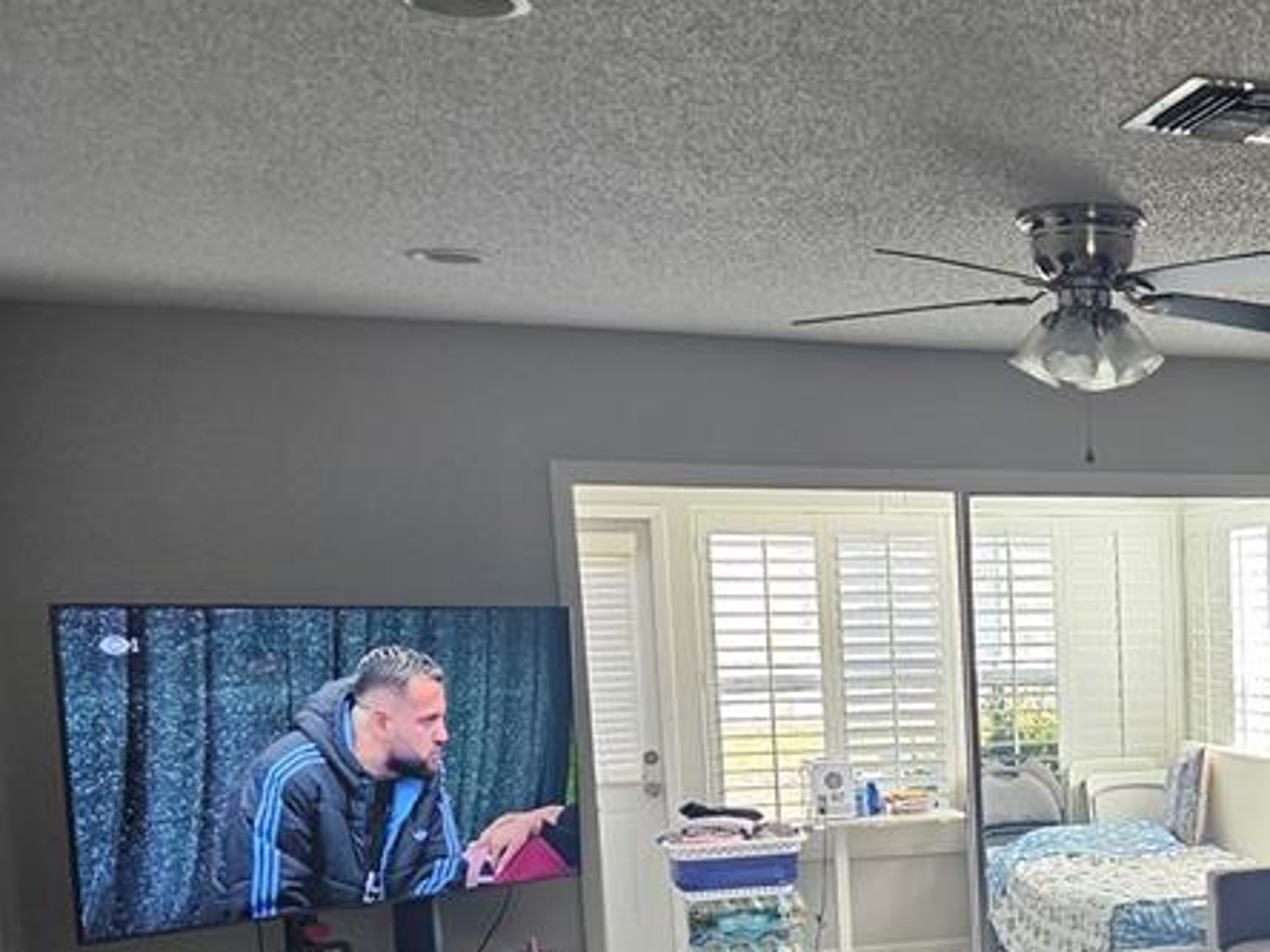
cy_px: 835
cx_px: 1324
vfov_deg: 26.7
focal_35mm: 53
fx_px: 1944
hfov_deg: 32.7
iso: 160
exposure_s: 1/120
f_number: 1.8
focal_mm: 5.4
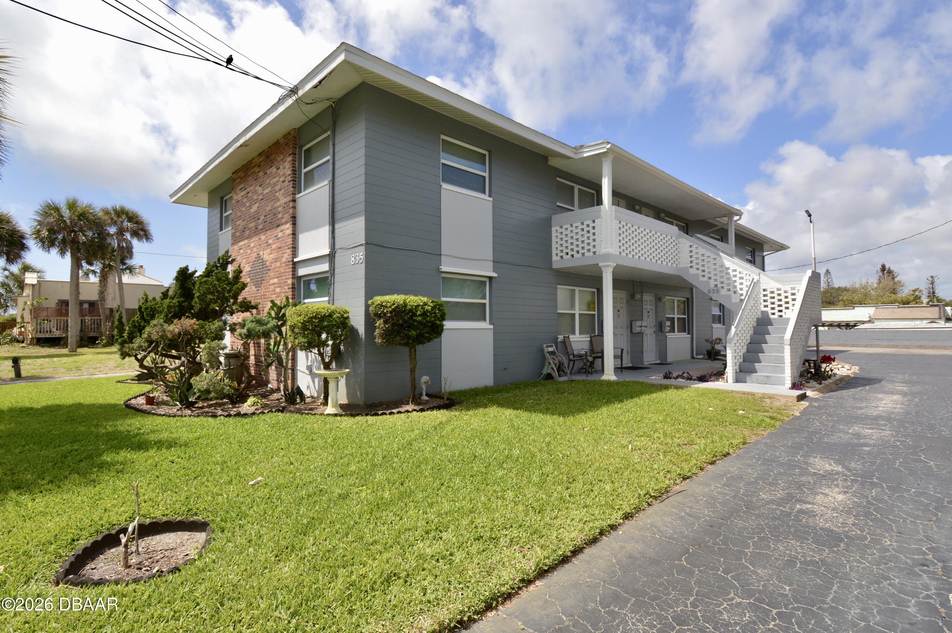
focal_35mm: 15
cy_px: 316
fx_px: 396
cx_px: 476
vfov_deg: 77.2
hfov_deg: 100.4
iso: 100
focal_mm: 10
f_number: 9
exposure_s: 1/200
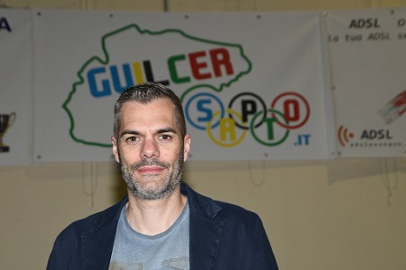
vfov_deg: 18.2
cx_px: 203
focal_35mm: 75
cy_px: 135
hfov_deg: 27.0
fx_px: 845
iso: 500
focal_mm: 50
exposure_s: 1/100
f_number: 4.8
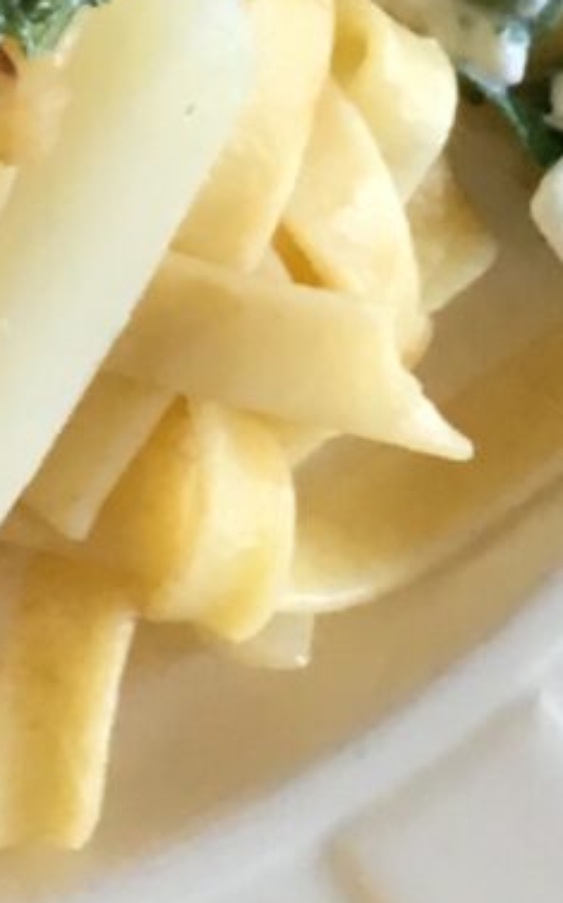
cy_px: -371
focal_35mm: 209
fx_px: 5141
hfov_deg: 6.1
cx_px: -472
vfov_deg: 9.8
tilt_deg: -89.0
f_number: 2.2
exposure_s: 1/33
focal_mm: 4.15
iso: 100
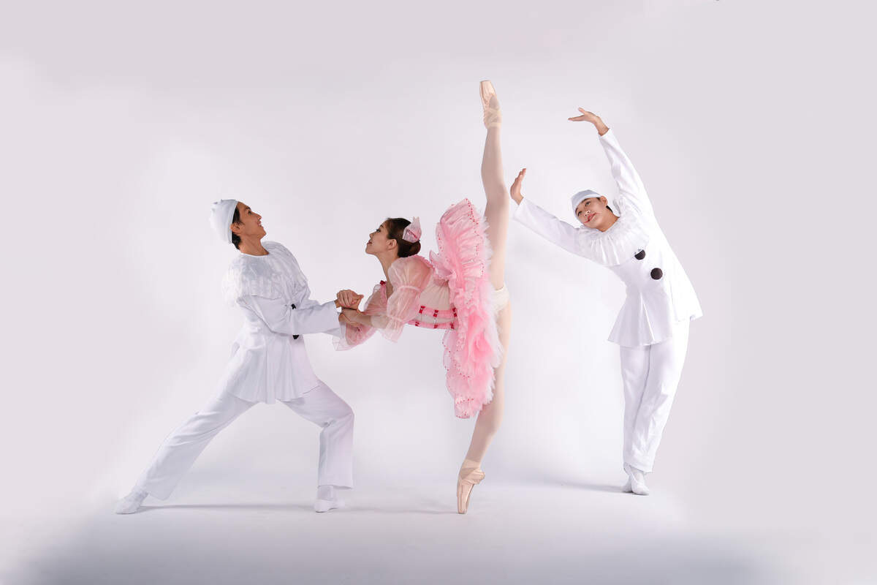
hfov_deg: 53.1
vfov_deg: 36.9
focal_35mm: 36
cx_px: 438
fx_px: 877
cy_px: 292
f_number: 5
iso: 100
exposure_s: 1/250
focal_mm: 24
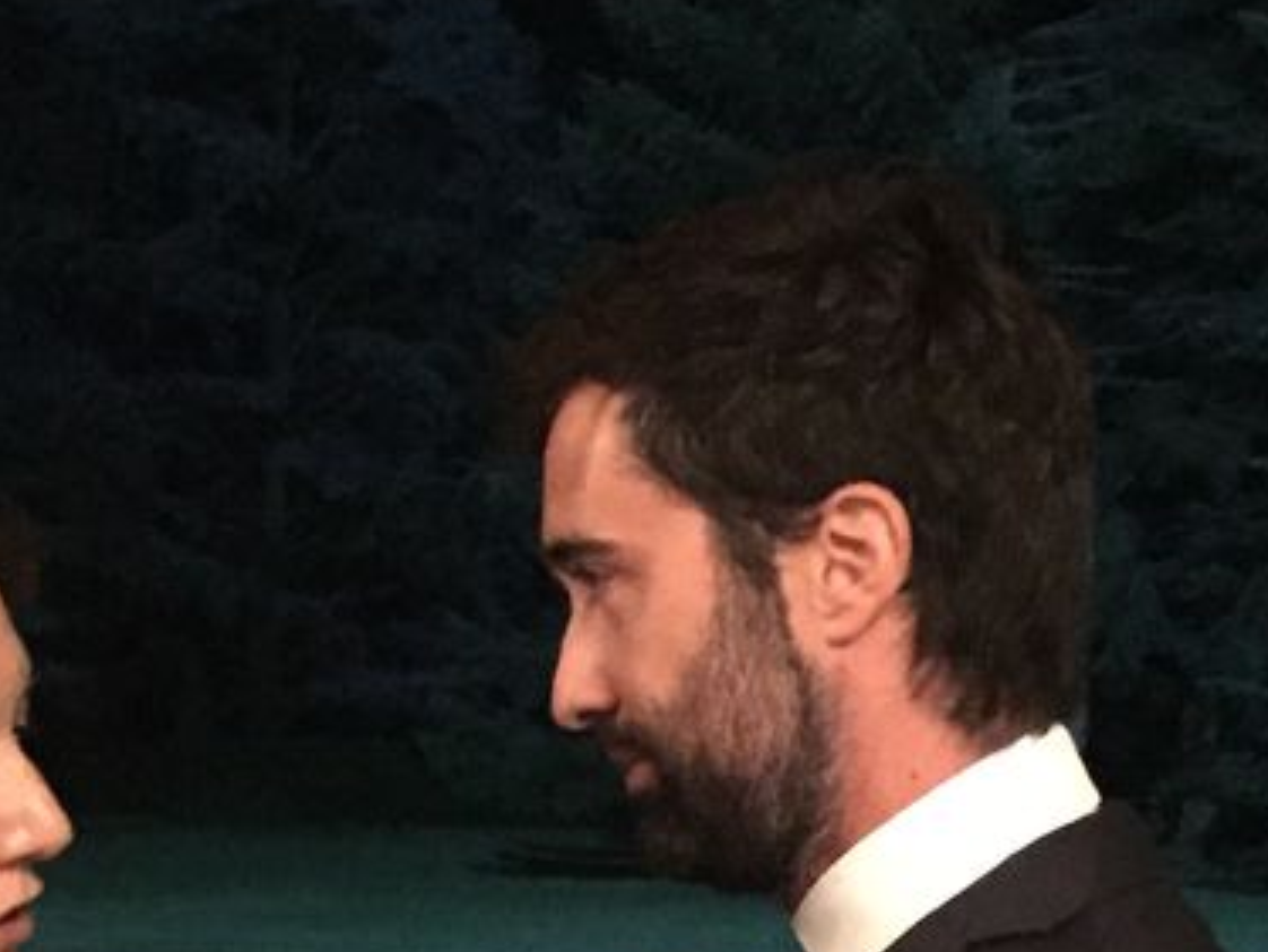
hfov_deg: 21.0
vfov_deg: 15.5
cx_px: 397
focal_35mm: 93
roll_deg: -1.7
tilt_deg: -7.0
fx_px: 3409
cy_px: 1057
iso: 1600
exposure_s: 1/17
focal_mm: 4.15
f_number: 2.2
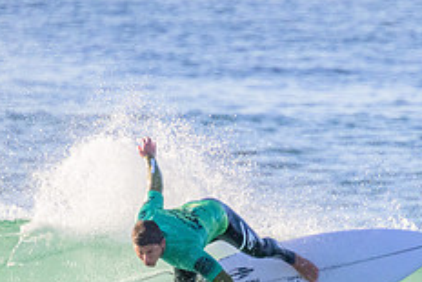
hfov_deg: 1.0
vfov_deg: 0.7
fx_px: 23423
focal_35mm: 1997
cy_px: 336
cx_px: 357
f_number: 11
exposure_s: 1/2000
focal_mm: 800
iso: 2800
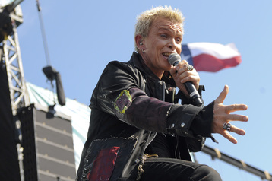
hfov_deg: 26.0
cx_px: 165
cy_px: 94
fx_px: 589
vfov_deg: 17.5
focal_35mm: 78
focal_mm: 62
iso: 640
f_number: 4
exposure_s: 1/1600
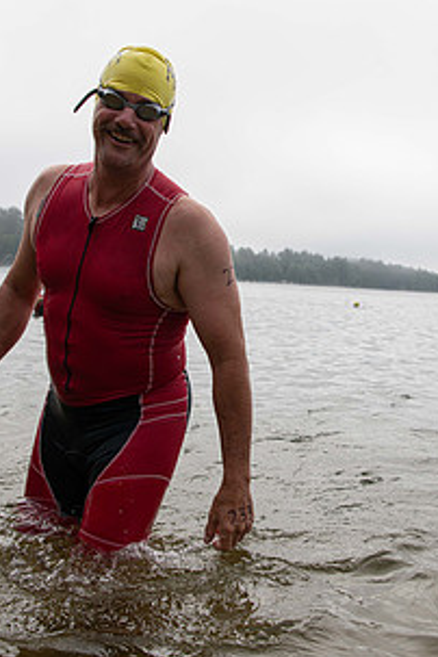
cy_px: 289
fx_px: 839
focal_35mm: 46
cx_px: 297
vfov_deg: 42.7
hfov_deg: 29.0
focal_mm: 24
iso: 200
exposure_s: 1/1250
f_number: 4
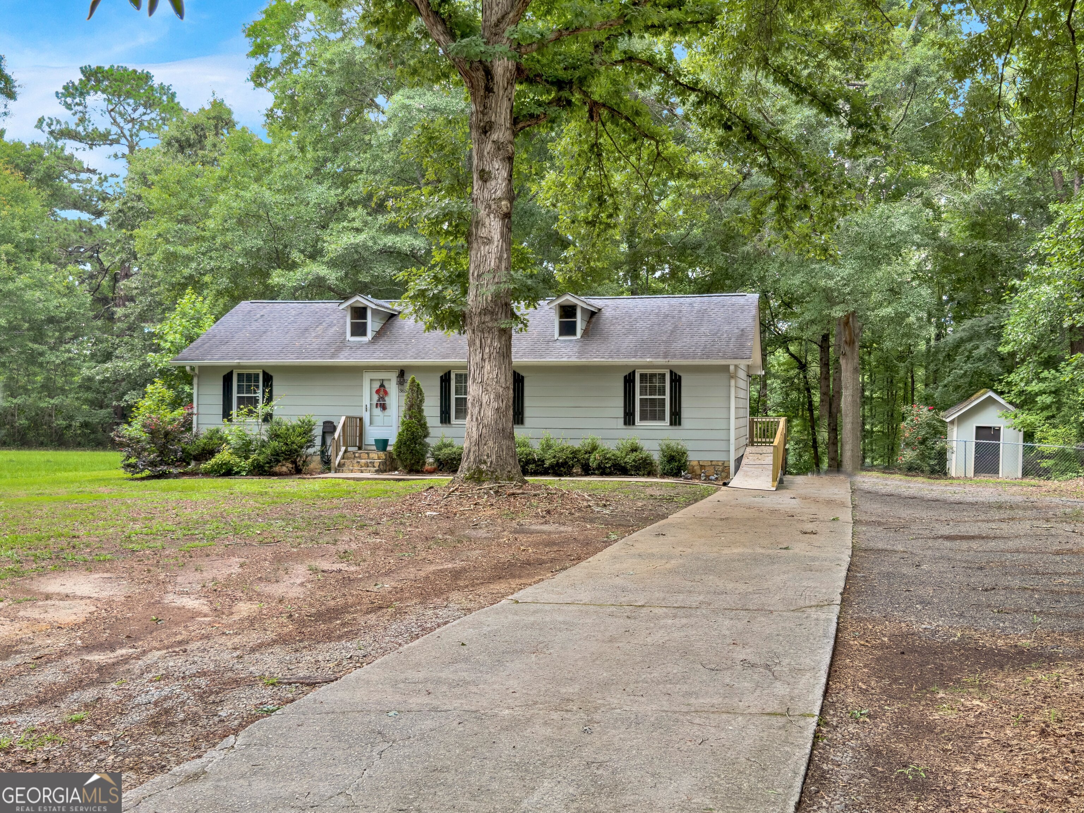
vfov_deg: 37.7
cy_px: 406
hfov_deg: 49.0
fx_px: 1190
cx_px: 542
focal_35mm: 38
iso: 80
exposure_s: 1/640
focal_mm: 6.76
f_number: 1.8
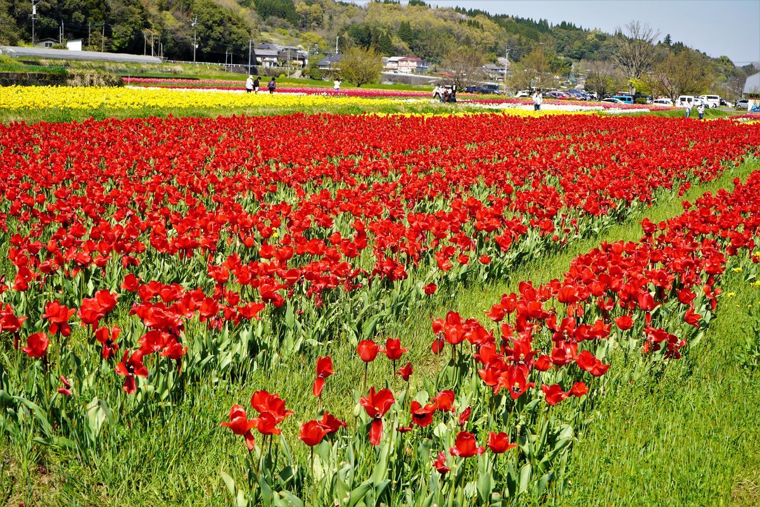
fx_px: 1224
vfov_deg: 23.4
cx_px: 380
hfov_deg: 34.5
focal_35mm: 58
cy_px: 254
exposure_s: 1/125
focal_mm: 58
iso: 100
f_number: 11
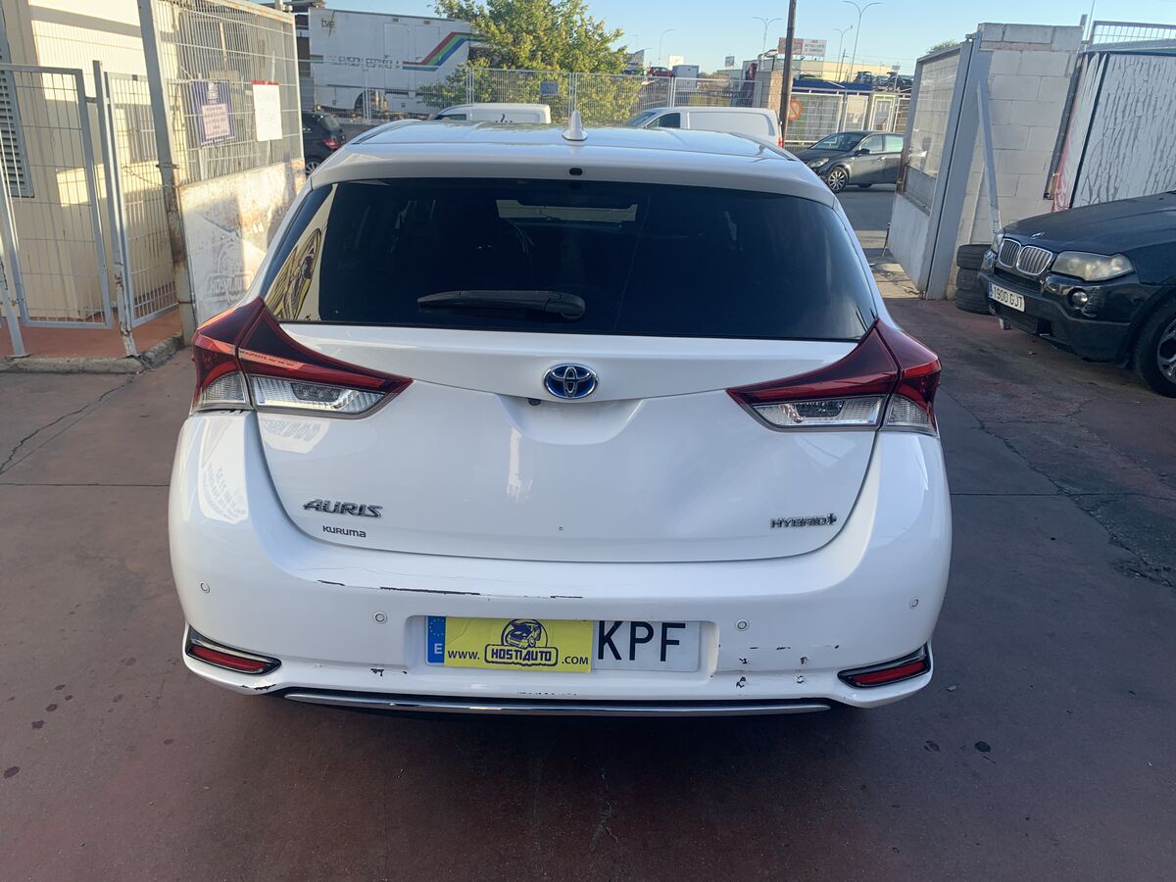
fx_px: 883
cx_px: 588
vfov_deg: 53.1
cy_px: 441
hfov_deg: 67.3
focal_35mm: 26
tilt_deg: -22.1
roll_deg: -1.8
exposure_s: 1/643
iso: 25
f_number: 1.8
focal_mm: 4.25
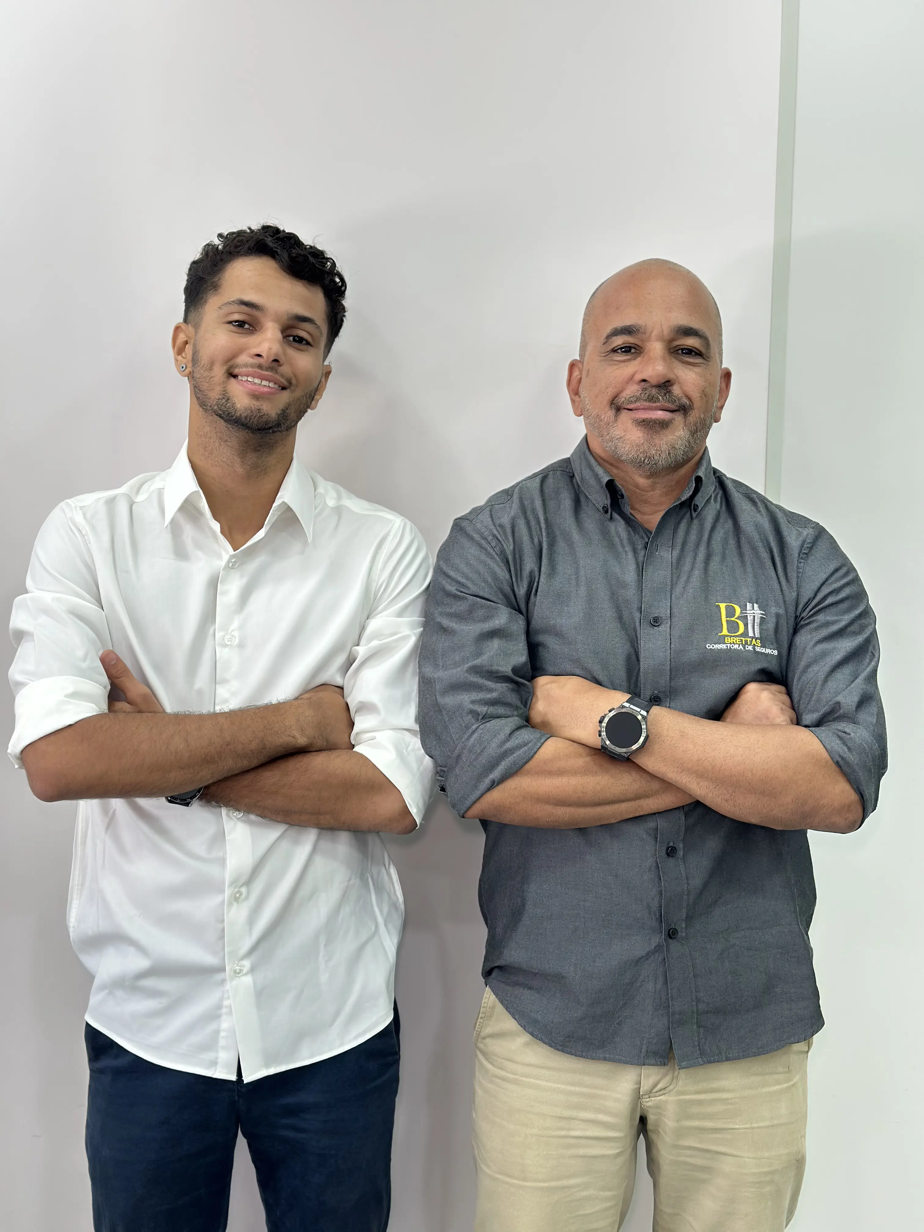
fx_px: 1708
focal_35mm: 48
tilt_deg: -7.2
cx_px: 462
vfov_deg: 39.7
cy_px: 616
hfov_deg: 30.3
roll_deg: -0.5
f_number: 1.78
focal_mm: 6.86
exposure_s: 1/60
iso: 100
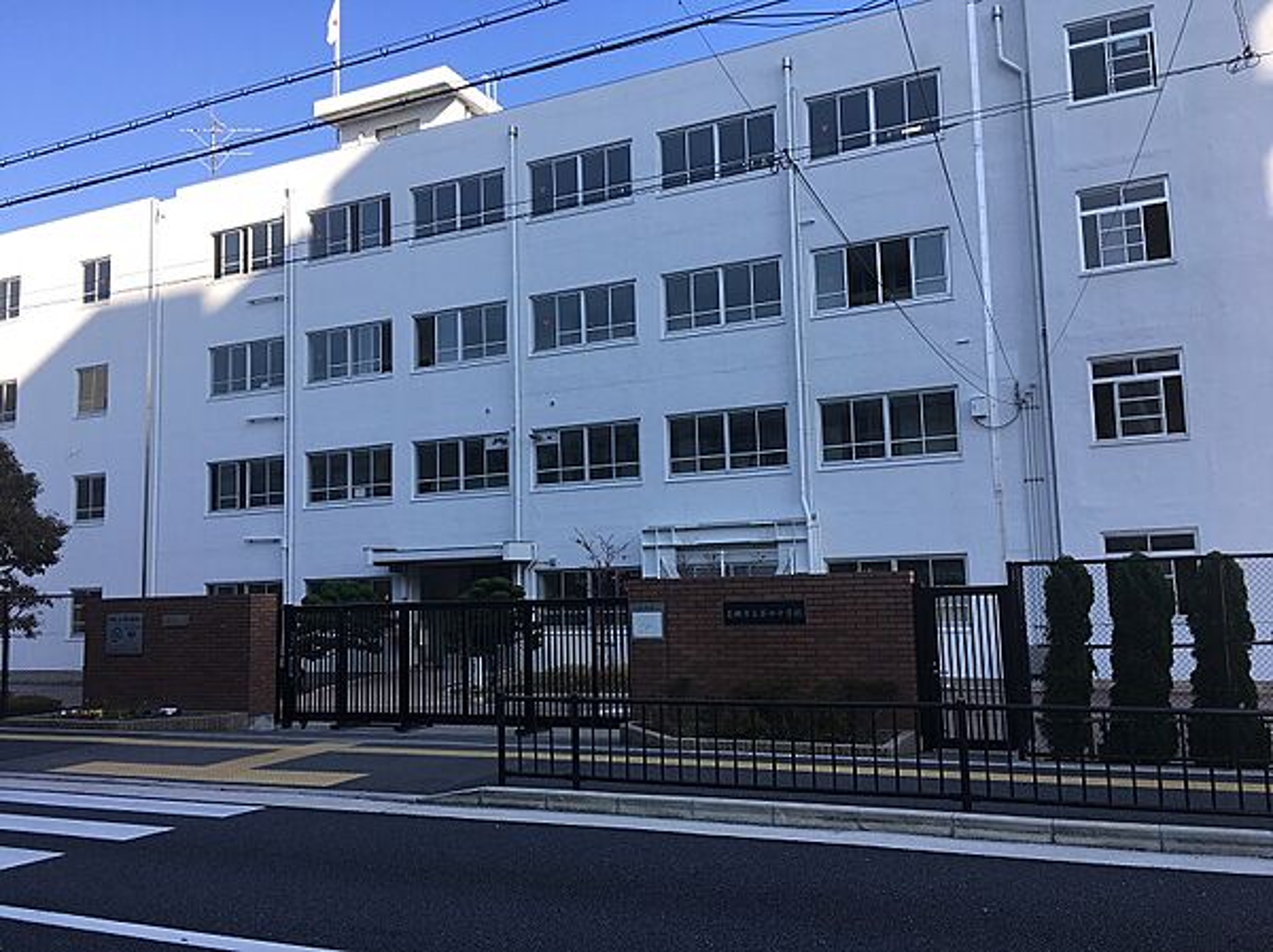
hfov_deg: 61.7
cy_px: 476
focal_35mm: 29
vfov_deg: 48.2
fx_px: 1066
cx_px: 636
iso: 25
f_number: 2.2
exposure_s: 1/578
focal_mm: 4.15
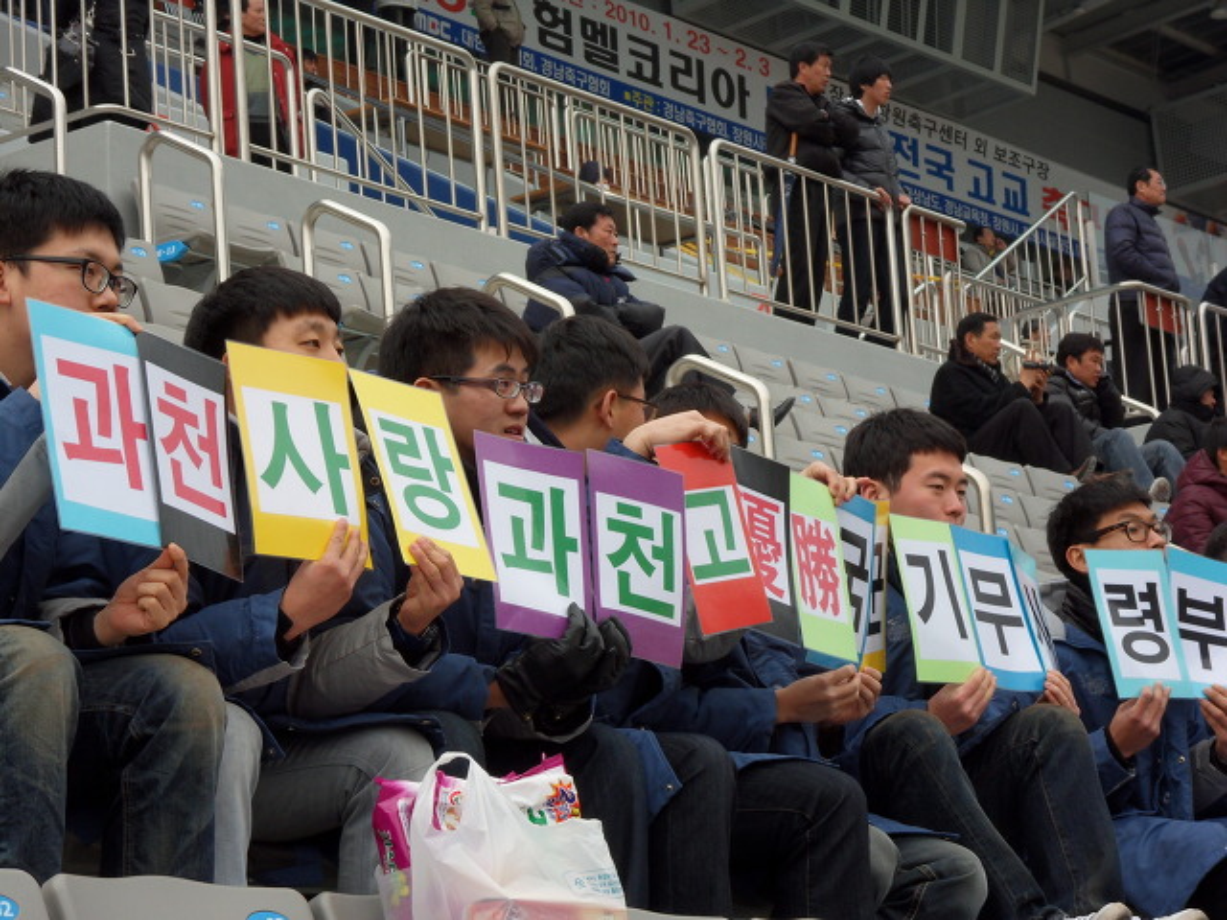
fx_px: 3899
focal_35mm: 110
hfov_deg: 17.9
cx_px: 614
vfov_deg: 13.5
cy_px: 460
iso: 80
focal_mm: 19.3
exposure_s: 1/125
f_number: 5.6
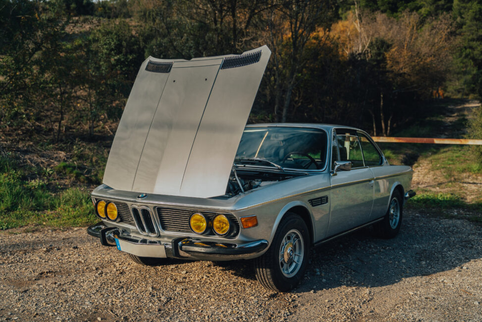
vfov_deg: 34.0
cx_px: 250
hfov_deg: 49.2
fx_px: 527
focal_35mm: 39
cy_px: 163
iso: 125
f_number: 2.8
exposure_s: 1/750
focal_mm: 37.3
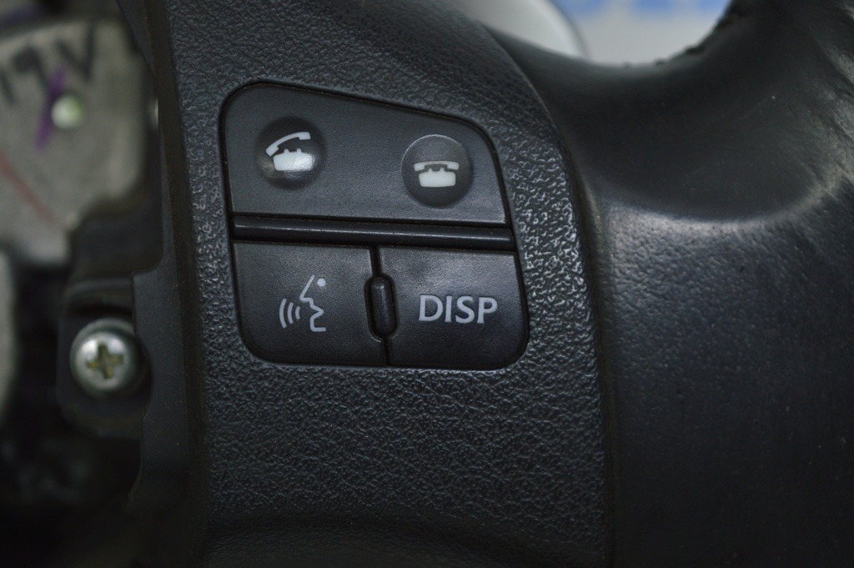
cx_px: 427
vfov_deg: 16.5
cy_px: 284
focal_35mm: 82
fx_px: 1955
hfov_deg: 24.6
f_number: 5.6
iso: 400
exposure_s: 1/60
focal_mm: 55
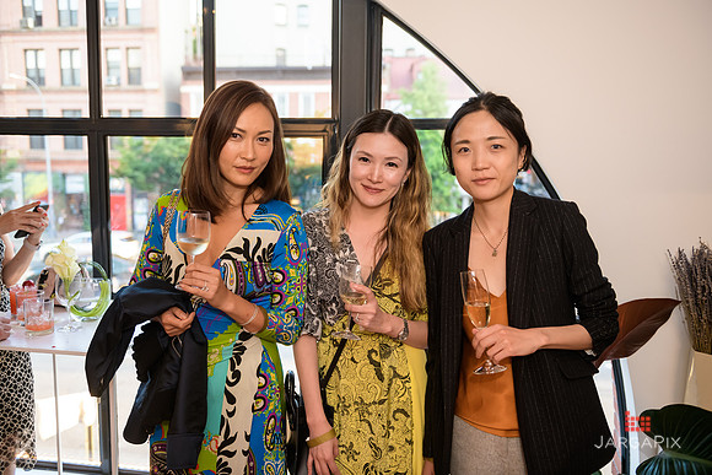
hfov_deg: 55.8
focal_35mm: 34
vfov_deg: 38.9
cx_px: 356
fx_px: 673
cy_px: 238
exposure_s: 1/125
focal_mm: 34
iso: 800
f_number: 3.2
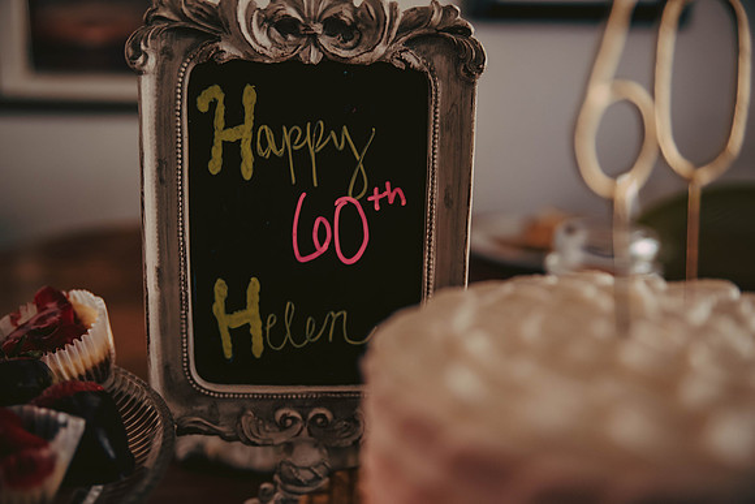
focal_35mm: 46
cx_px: 378
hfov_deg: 42.7
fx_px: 965
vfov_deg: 29.3
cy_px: 252
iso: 1000
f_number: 2.8
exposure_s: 1/100
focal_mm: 46
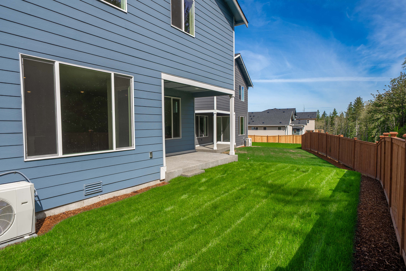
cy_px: 136
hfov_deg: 81.2
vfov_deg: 59.6
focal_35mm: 21
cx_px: 203
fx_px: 237
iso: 80
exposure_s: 1/200
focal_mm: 21
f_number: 6.3
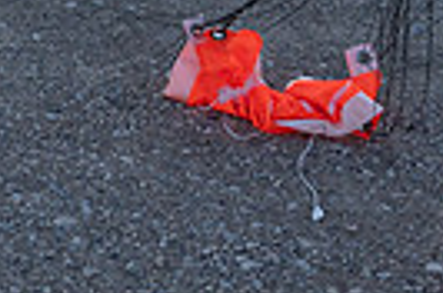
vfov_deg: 11.9
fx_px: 1289
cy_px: -248
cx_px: 100
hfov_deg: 19.3
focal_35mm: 105
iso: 1250
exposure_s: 1/2000
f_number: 4
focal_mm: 24
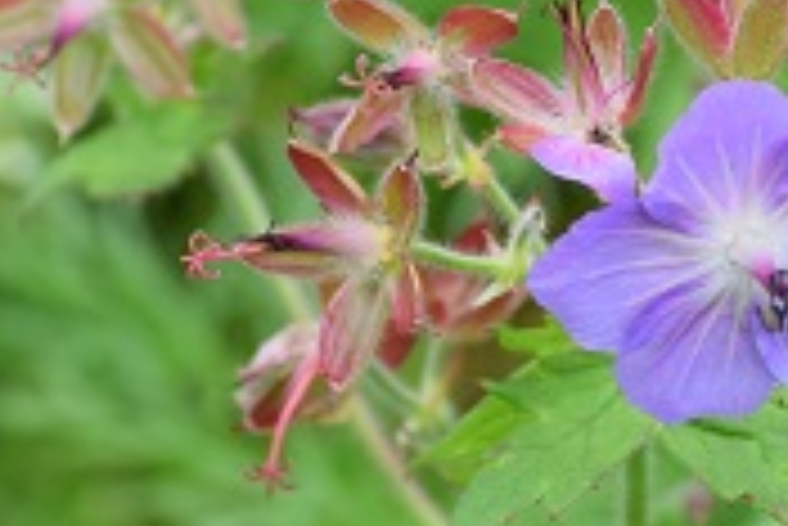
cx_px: 806
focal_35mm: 514
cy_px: 207
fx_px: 11268
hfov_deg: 4.0
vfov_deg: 2.7
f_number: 8
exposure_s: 1/250
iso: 400
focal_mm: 125
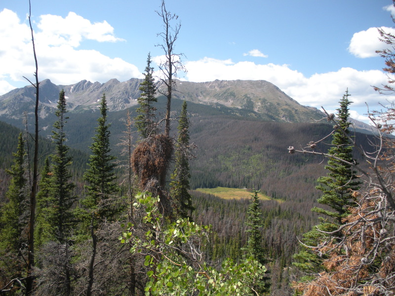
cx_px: 198
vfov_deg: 39.7
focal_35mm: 36
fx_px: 411
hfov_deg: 51.4
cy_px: 148
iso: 88
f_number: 3.5
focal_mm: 6.3
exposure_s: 1/578
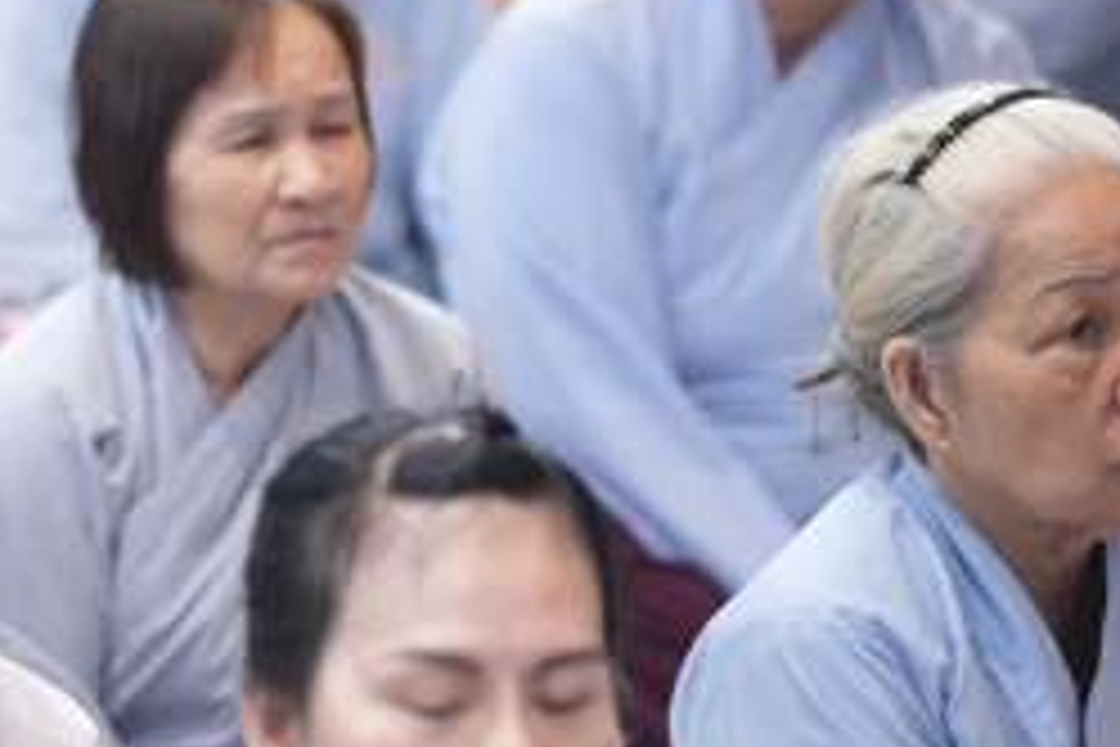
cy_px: 335
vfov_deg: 4.0
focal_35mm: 344
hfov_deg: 6.0
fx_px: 10701
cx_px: -166
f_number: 2.8
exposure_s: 1/160
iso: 3200
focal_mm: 132
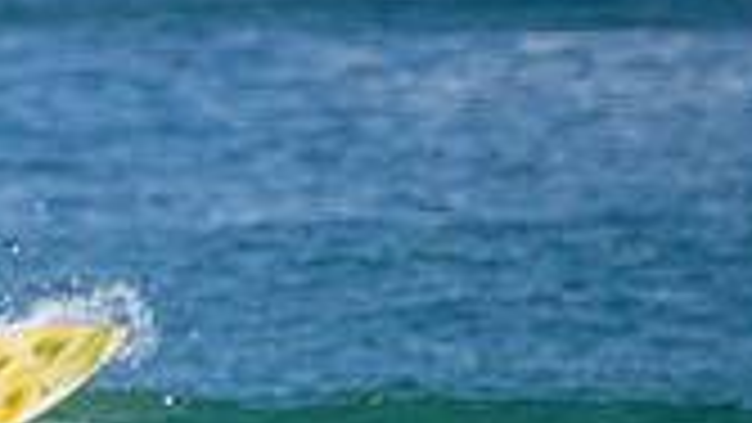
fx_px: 73670
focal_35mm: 3694
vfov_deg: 0.3
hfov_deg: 0.6
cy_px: 420
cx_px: -739
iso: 2000
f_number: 11
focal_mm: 800
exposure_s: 1/1250
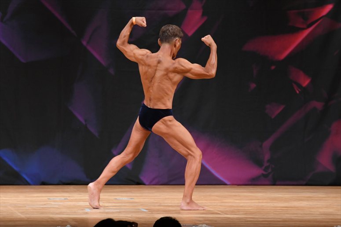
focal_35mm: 285
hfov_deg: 7.2
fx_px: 2698
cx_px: 170
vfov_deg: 4.8
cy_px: 114
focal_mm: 190
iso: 3200
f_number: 5.6
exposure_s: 1/400
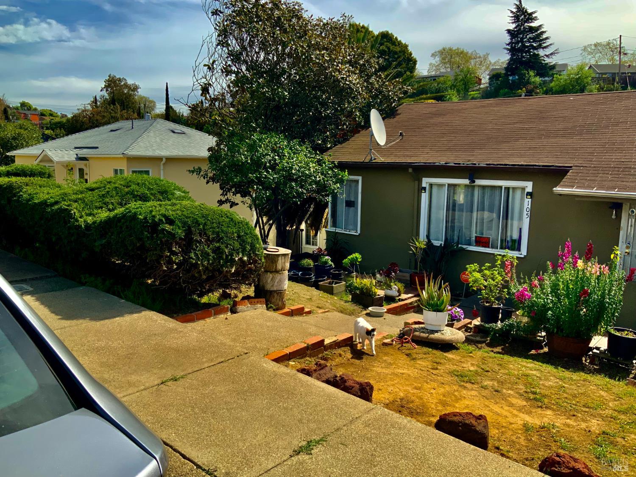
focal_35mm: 29
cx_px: 318
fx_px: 533
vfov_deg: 48.2
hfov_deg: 61.7
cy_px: 238
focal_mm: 3
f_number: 1.8
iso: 16
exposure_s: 1/1490
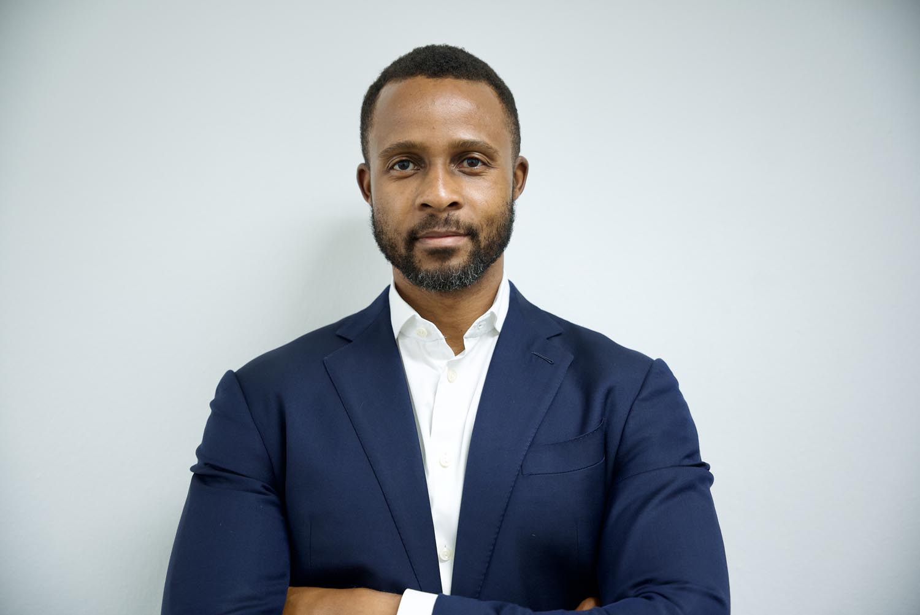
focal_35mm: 49
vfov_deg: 27.5
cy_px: 308
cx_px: 460
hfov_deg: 40.2
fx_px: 1255
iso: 1600
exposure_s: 1/100
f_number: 2.8
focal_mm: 49.1
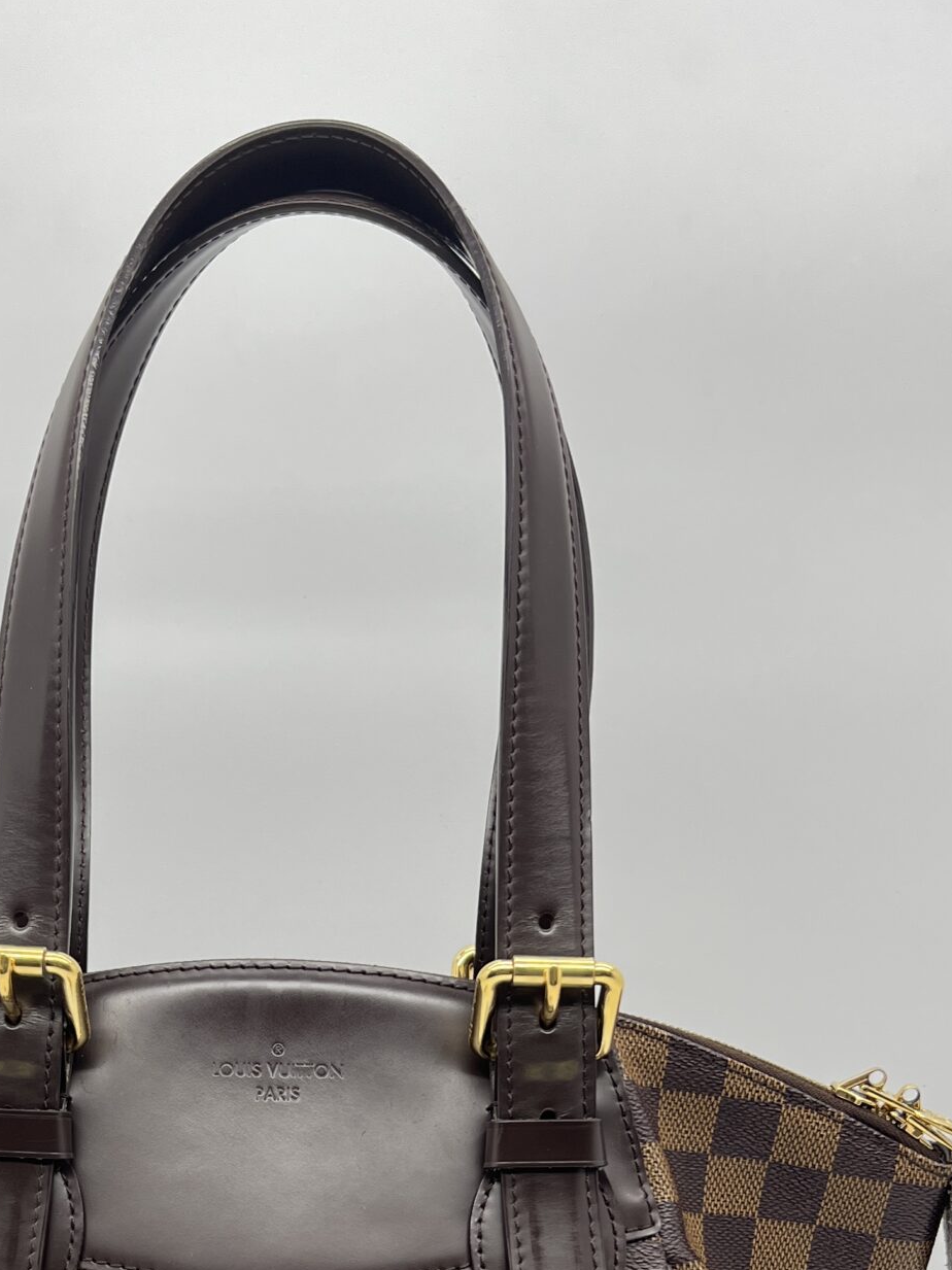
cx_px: 283
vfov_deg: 33.0
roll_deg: +0.3
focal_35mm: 54
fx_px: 1981
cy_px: 1225
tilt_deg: -13.8
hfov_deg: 26.8
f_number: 1.5
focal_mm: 5.7
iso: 40
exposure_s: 1/100
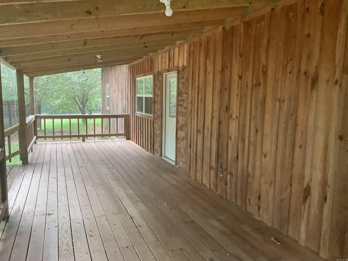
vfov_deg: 48.2
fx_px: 292
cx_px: 174
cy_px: 130
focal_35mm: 29
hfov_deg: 61.7
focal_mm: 3
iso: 250
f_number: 1.8
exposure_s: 1/60
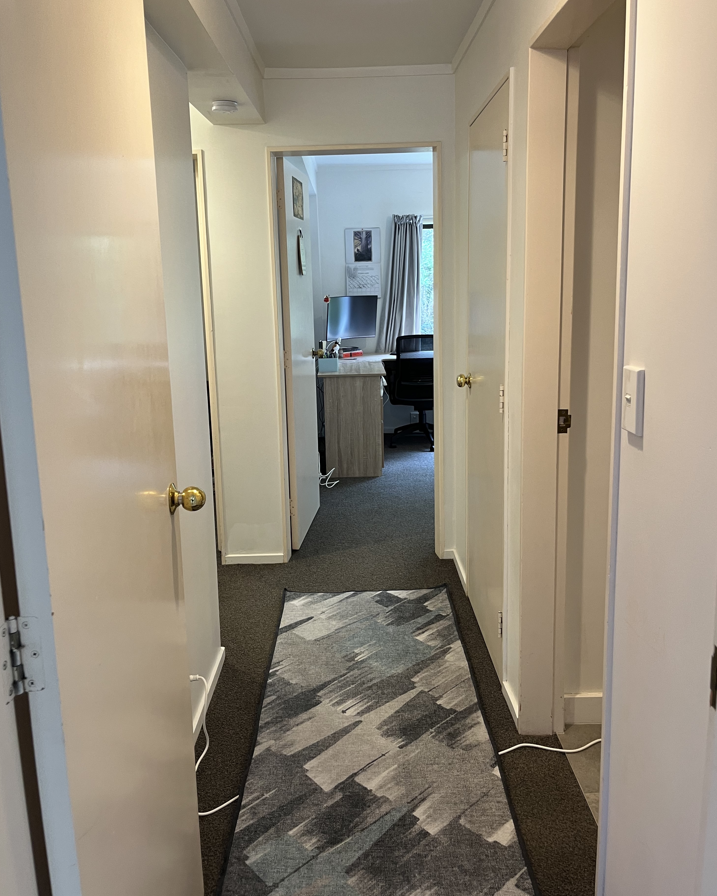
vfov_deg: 62.1
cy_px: 406
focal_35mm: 28
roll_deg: +0.7
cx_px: 348
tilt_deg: -10.3
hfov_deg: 51.5
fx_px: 743
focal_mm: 5.1
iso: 80
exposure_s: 1/50
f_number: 1.6
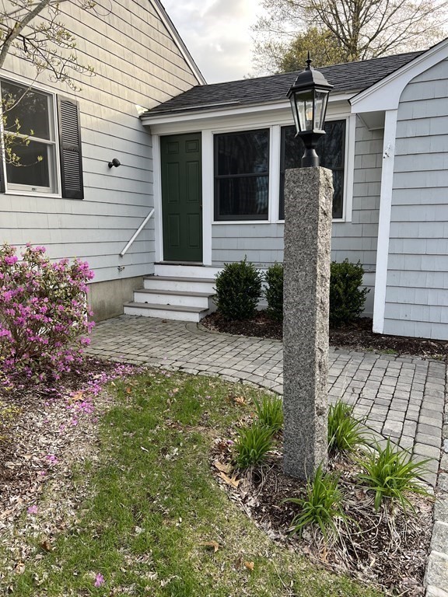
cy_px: 298
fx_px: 449
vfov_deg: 67.3
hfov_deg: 53.1
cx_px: 224
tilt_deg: -7.4
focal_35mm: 26
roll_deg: -0.1
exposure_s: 1/518
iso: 50
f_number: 1.5
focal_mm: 5.7
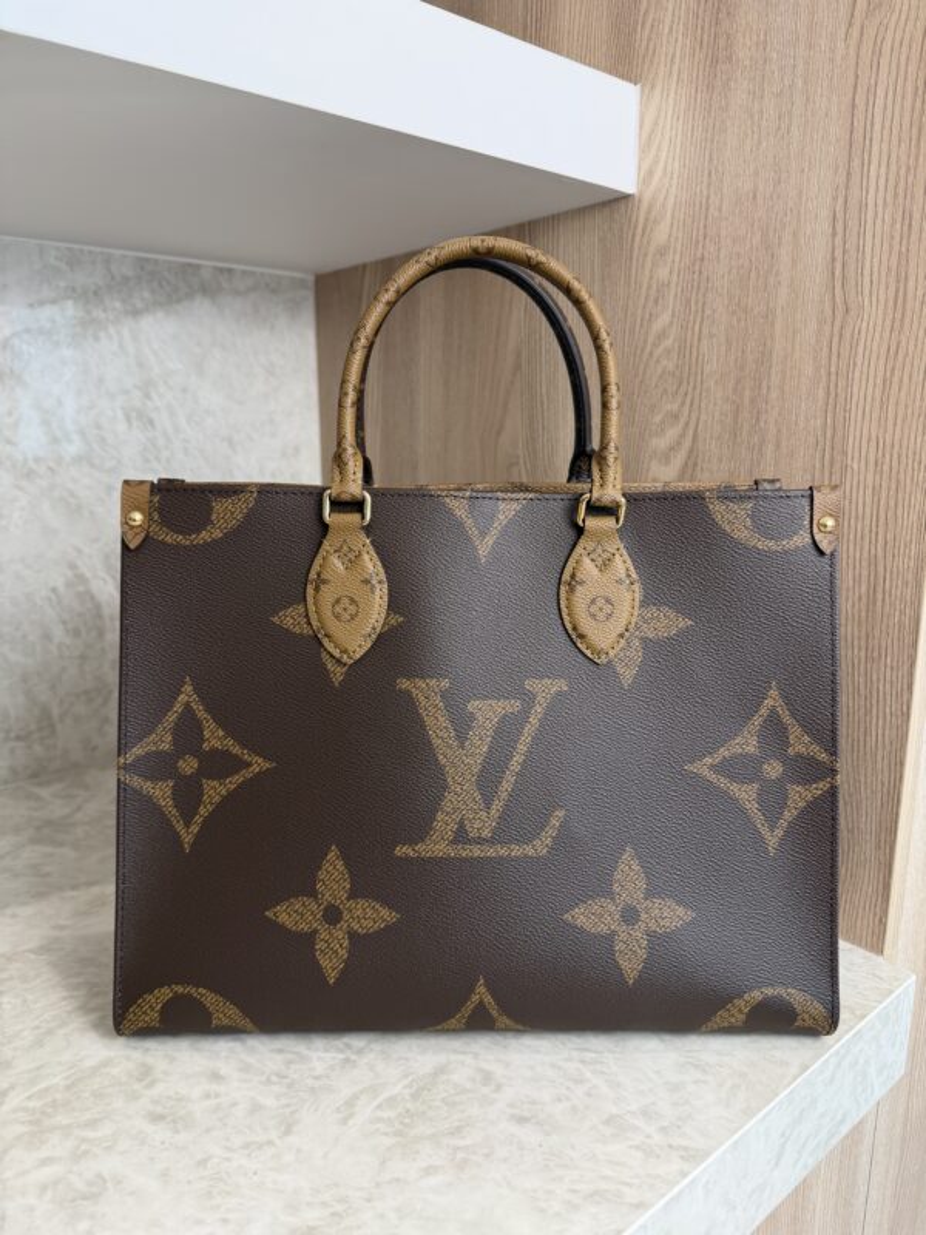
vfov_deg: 71.6
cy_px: 618
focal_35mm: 24
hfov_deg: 56.8
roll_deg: -0.7
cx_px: 463
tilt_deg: -11.3
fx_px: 856
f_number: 1.78
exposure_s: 1/120
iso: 100
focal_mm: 6.76
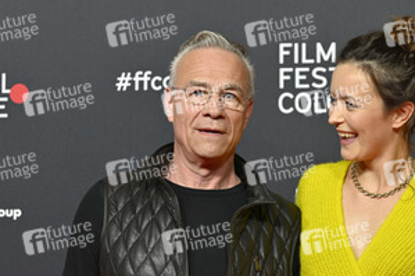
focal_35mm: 128
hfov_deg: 16.0
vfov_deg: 10.7
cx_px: 299
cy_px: 204
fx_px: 1475
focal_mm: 85
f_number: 5
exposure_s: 1/200
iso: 1000
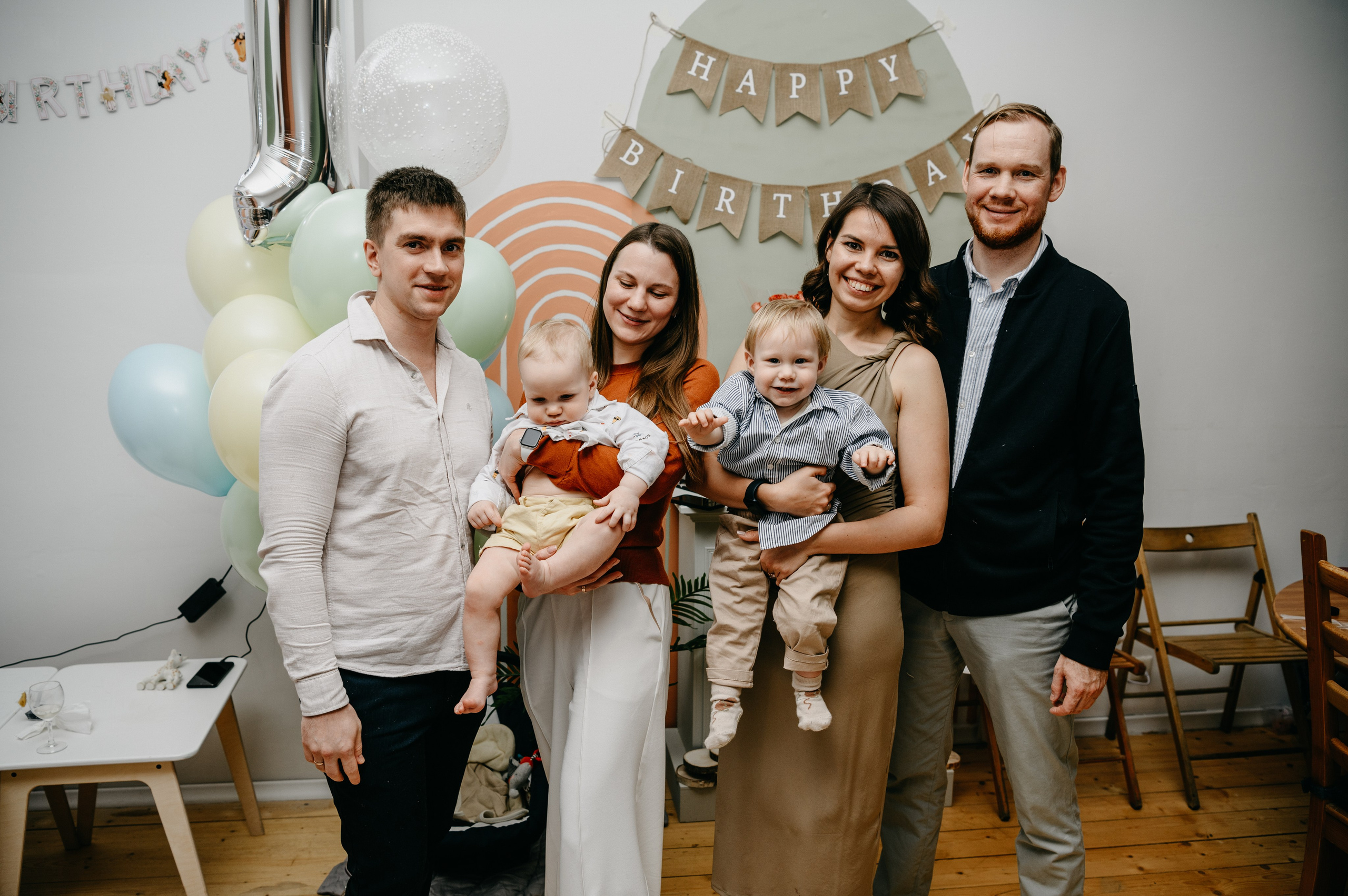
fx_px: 1127
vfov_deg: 43.4
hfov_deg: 61.7
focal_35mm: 30
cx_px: 648
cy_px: 466
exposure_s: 1/160
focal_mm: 29
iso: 125
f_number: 3.5
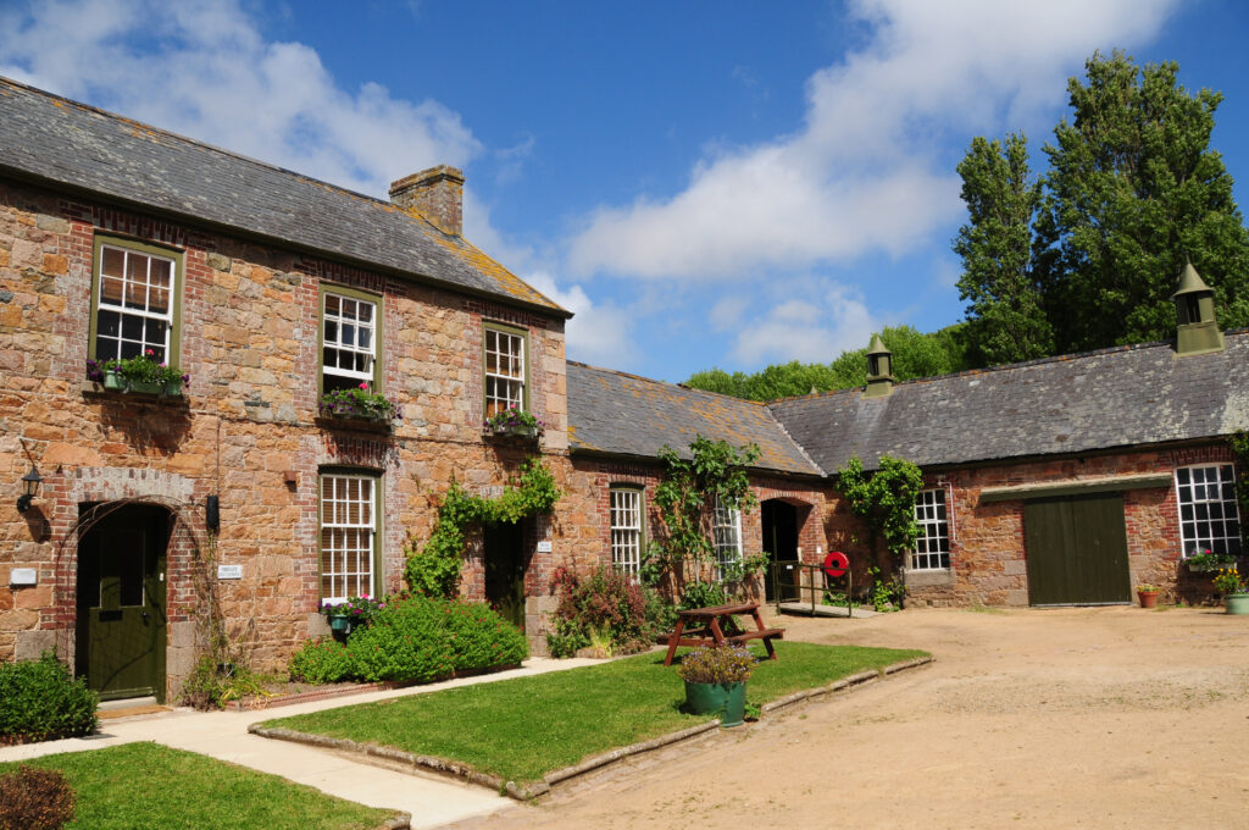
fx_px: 936
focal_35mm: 27
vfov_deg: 47.8
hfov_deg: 67.4
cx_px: 624
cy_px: 415
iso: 200
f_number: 7.1
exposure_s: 1/640
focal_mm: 18
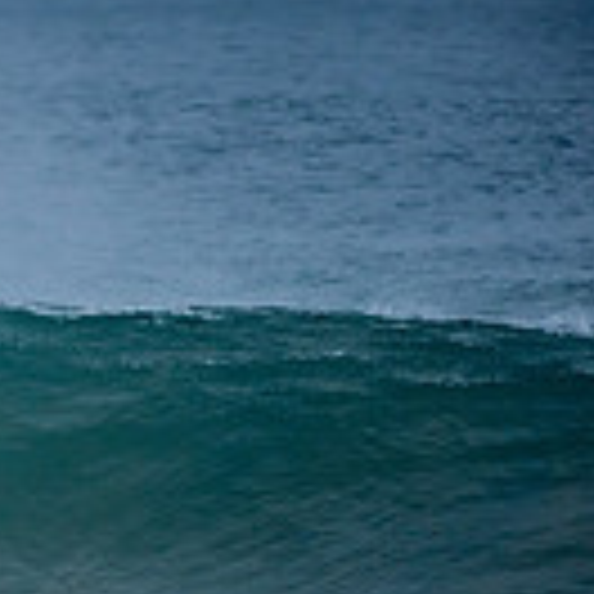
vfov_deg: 0.9
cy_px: 610
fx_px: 36226
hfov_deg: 0.9
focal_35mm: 1866
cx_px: -675
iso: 220
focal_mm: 500
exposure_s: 1/1000
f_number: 5.6
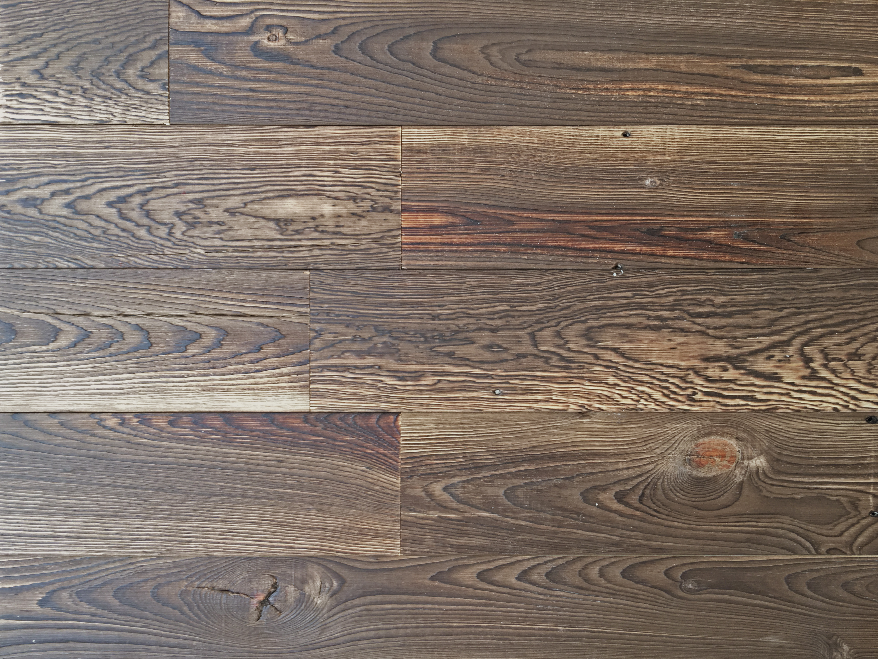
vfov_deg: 48.2
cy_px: 330
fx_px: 736
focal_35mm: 29
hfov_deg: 61.7
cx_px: 439
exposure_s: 1/60
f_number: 2.2
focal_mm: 4.15
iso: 32
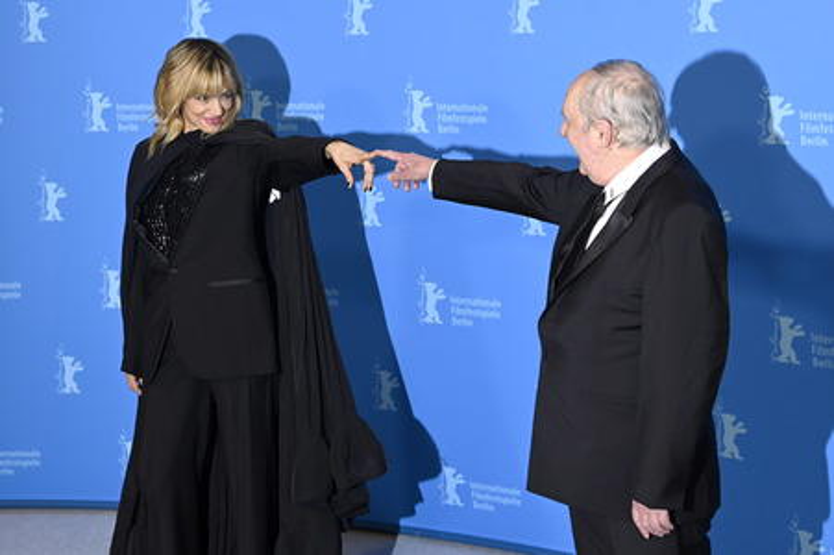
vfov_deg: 18.9
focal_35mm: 72
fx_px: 1667
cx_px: 417
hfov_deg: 28.1
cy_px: 278
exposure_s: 1/250
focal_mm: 72
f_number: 5.6
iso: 1250
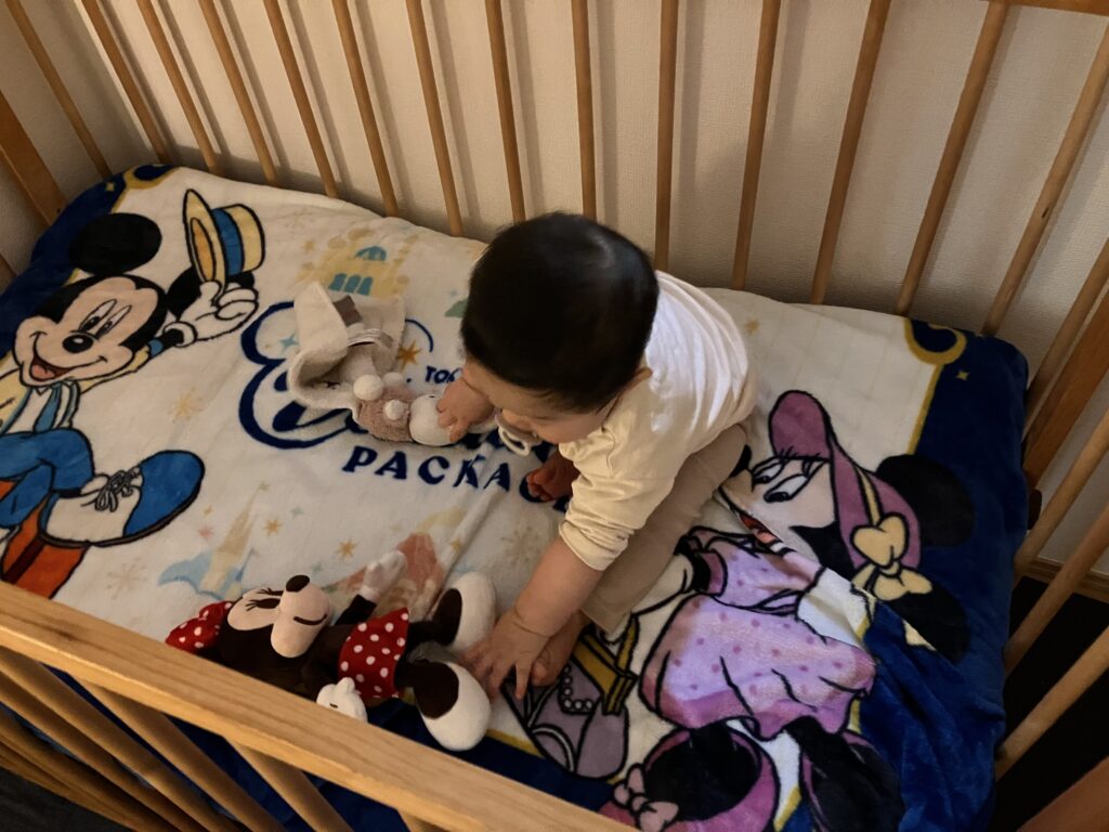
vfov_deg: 49.7
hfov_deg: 63.4
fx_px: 897
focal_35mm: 28
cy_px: 416
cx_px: 554
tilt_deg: -51.0
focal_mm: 3.99
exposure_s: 1/15
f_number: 1.8
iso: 800
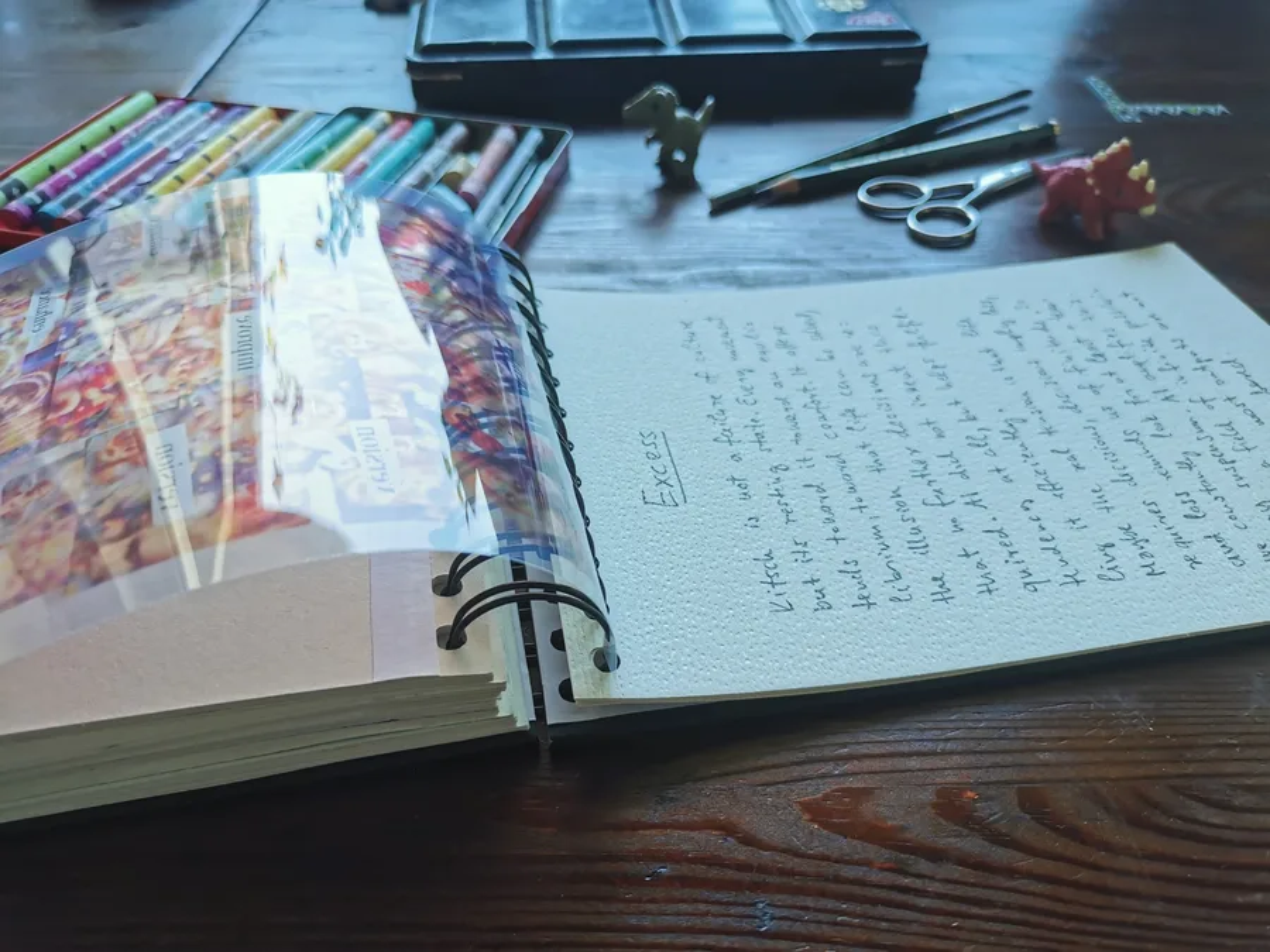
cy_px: 476
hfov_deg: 65.3
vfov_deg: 51.4
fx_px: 991
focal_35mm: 27
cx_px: 635
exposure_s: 1/127
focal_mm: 5.58
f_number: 1.8
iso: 50
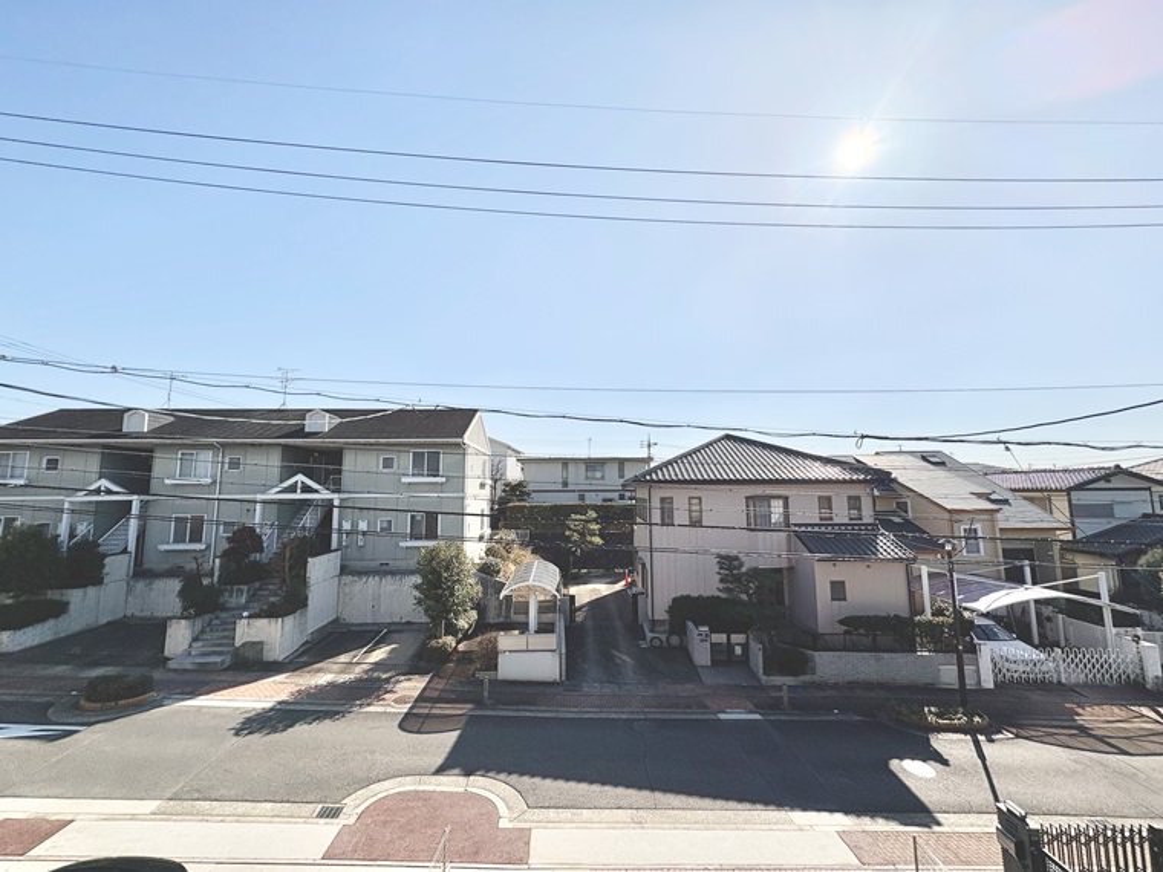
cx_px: 582
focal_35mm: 14
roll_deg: +0.7
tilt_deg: +6.7
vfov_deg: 85.7
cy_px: 436
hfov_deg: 102.1
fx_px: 470
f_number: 2.2
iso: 50
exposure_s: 1/5263
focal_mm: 2.22
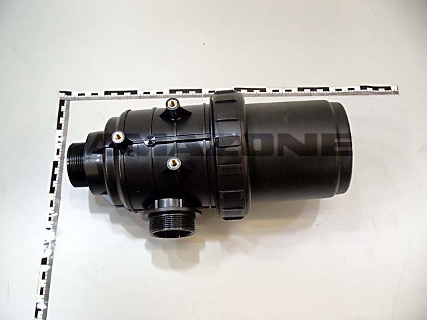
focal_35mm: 40
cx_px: 214
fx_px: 493
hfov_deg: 46.8
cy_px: 160
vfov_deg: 36.0
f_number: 4.7
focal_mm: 7.28
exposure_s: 1/40
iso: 400
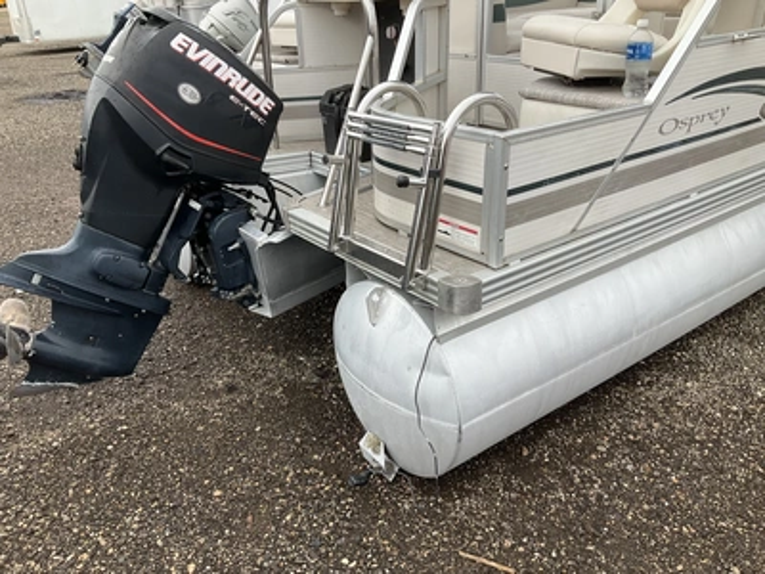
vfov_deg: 48.2
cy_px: 287
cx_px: 382
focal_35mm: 29
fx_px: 641
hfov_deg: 61.7
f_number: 1.8
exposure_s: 1/454
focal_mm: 3
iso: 25
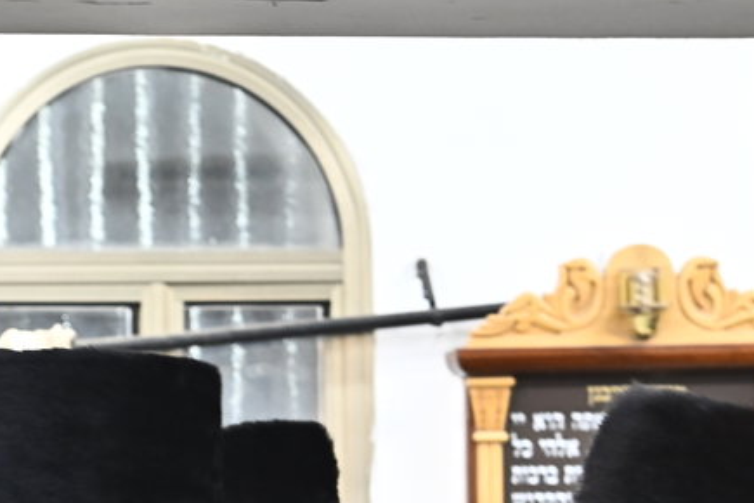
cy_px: 804
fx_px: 7079
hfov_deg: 6.1
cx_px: 260
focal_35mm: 338
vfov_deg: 4.0
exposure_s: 1/200
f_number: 5
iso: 1600
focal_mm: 105
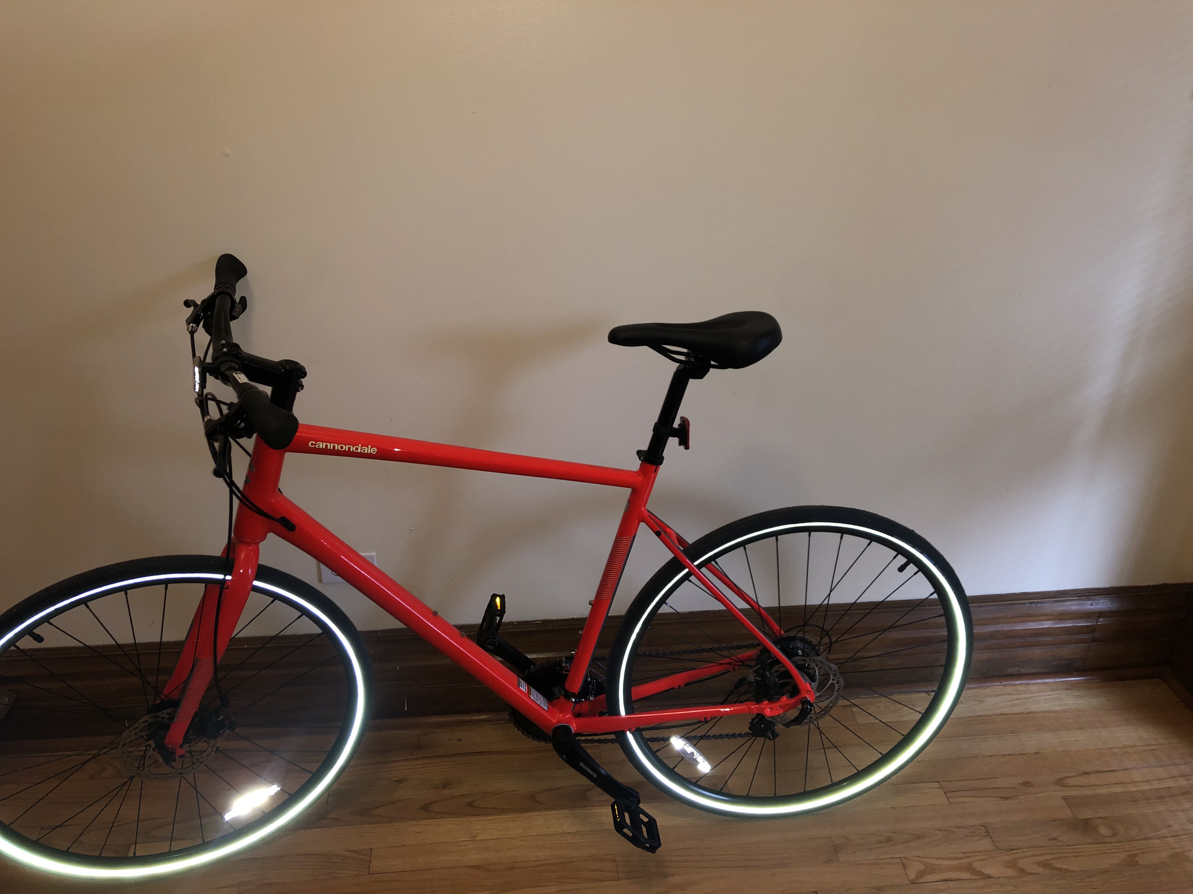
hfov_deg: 63.4
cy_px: 447
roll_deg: -1.3
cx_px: 596
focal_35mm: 28
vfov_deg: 49.7
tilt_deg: -28.6
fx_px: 965
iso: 64
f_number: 1.8
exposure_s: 1/12
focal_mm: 4
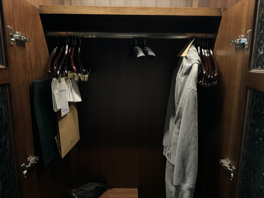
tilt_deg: -10.1
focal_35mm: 24
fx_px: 183
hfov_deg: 71.6
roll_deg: -1.1
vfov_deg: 56.8
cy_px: 99
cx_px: 132
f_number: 1.78
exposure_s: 1/30
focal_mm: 6.76
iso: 1600
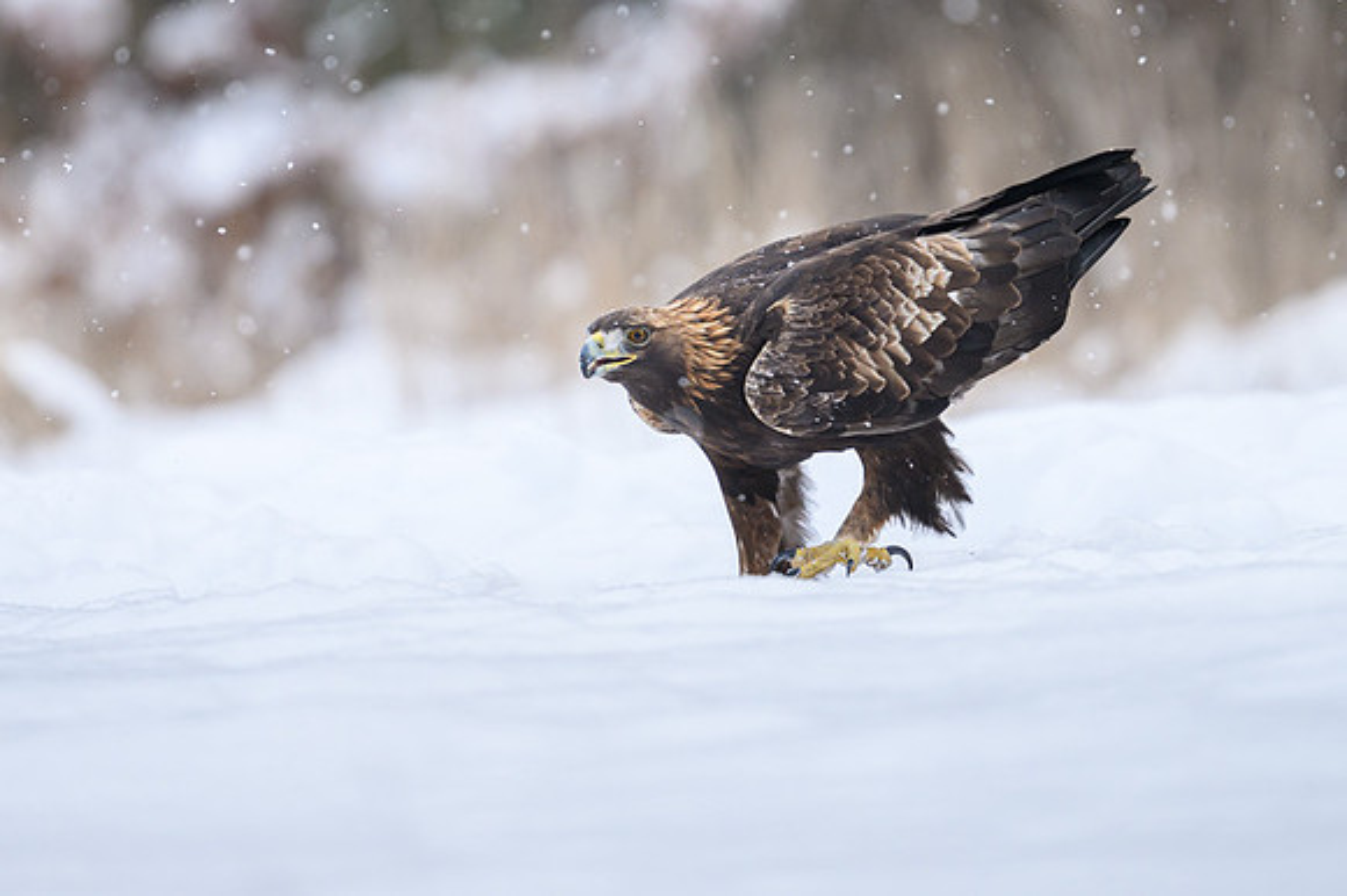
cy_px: 207
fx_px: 35509
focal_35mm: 950
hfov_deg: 2.2
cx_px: 615
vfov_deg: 1.4
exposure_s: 1/800
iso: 1000
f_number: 4
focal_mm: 560
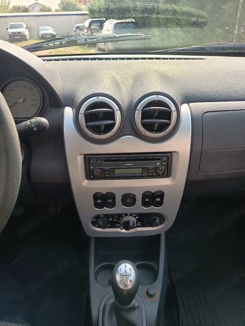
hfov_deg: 56.8
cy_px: 163
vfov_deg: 71.6
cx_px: 122
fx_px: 226
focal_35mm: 24
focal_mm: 5.27
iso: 68
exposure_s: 1/101
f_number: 1.7
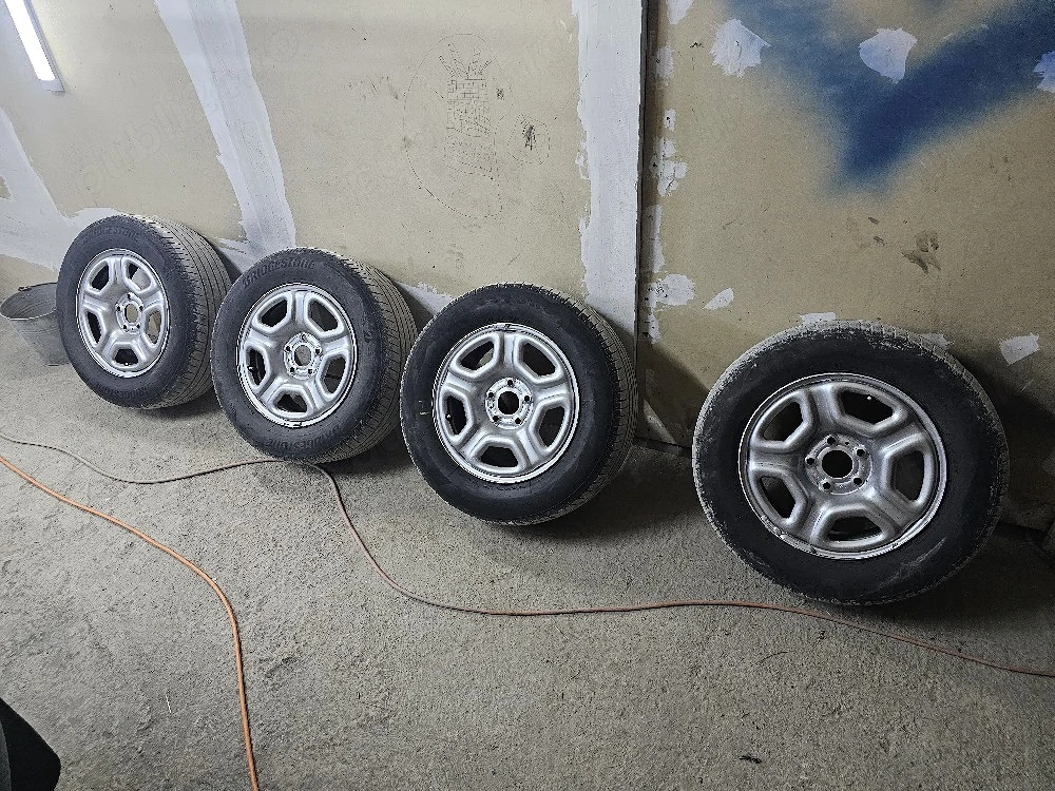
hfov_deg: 73.9
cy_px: 396
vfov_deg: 58.9
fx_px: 701
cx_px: 528
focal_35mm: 23
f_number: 1.7
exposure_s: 1/101
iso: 800
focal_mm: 6.3
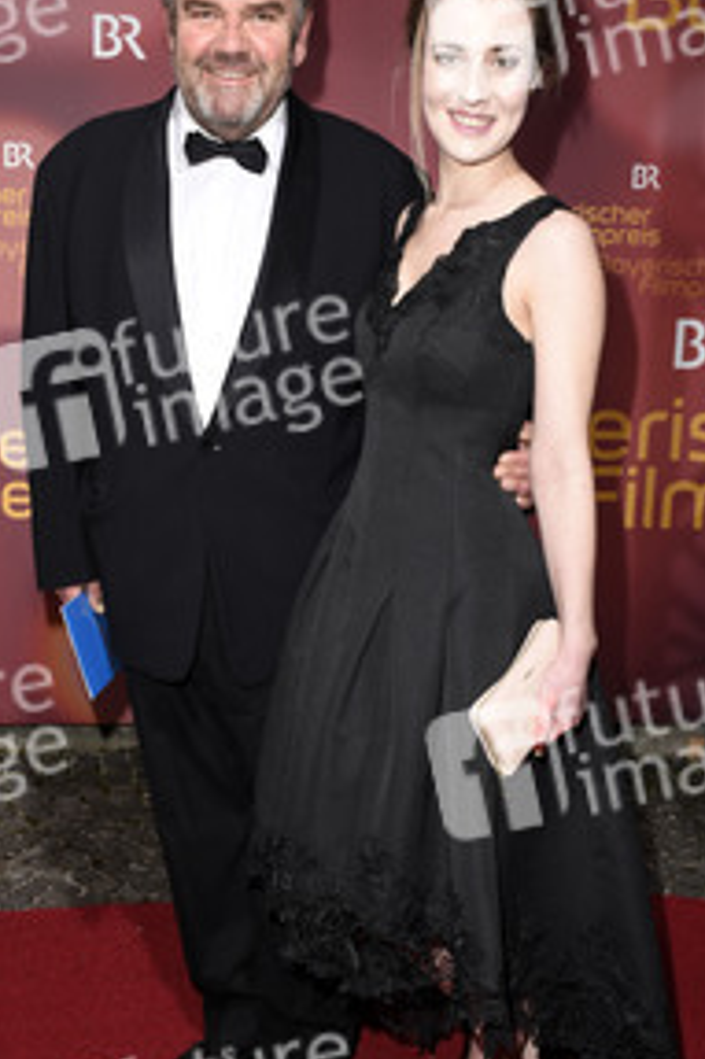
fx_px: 1353
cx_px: 281
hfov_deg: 29.1
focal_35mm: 46
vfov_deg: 42.7
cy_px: 568
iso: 250
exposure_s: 1/160
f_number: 6.3
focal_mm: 22
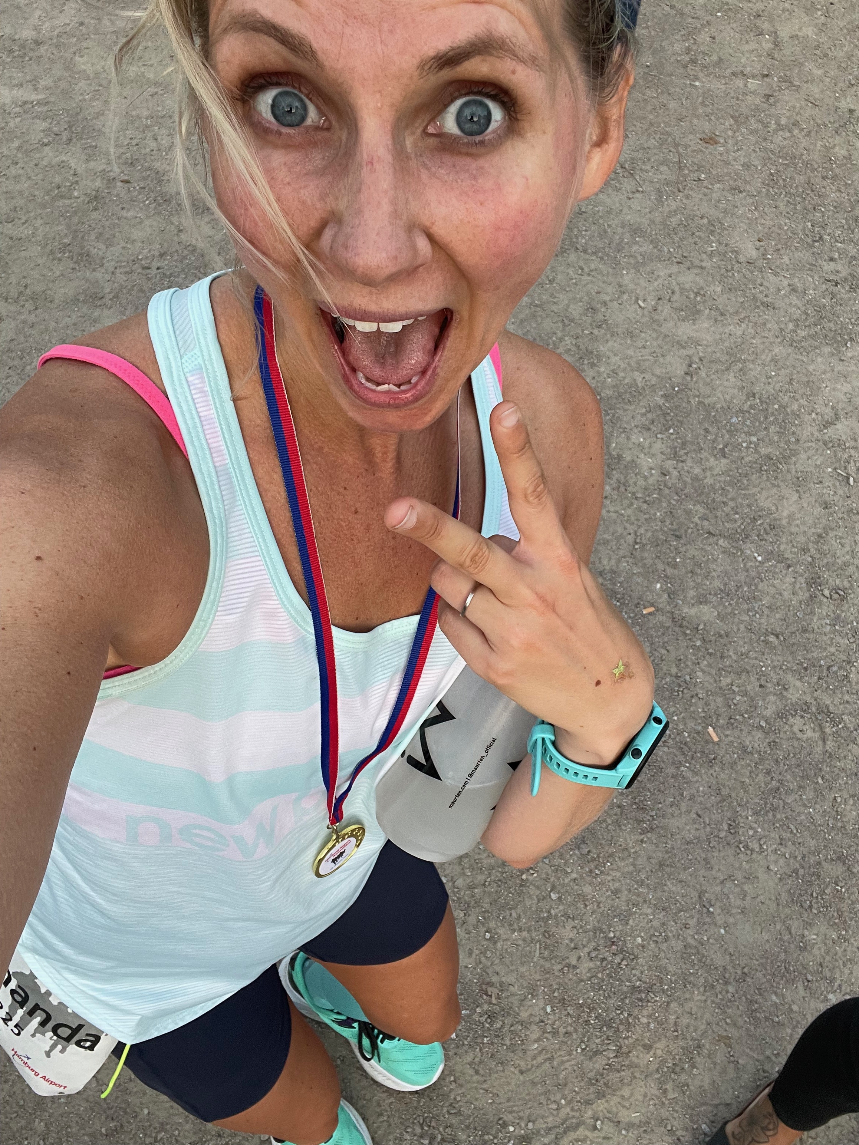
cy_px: 572
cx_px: 430
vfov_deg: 60.0
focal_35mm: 30
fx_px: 993
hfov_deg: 46.8
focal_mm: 2.71
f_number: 2.2
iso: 100
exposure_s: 1/93
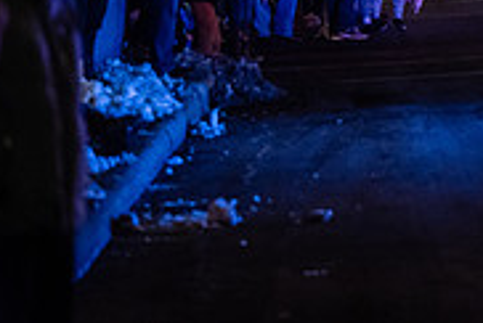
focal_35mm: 264
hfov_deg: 7.6
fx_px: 3548
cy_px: -184
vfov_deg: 5.2
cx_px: 751
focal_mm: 83
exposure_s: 1/160
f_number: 2.8
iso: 2500
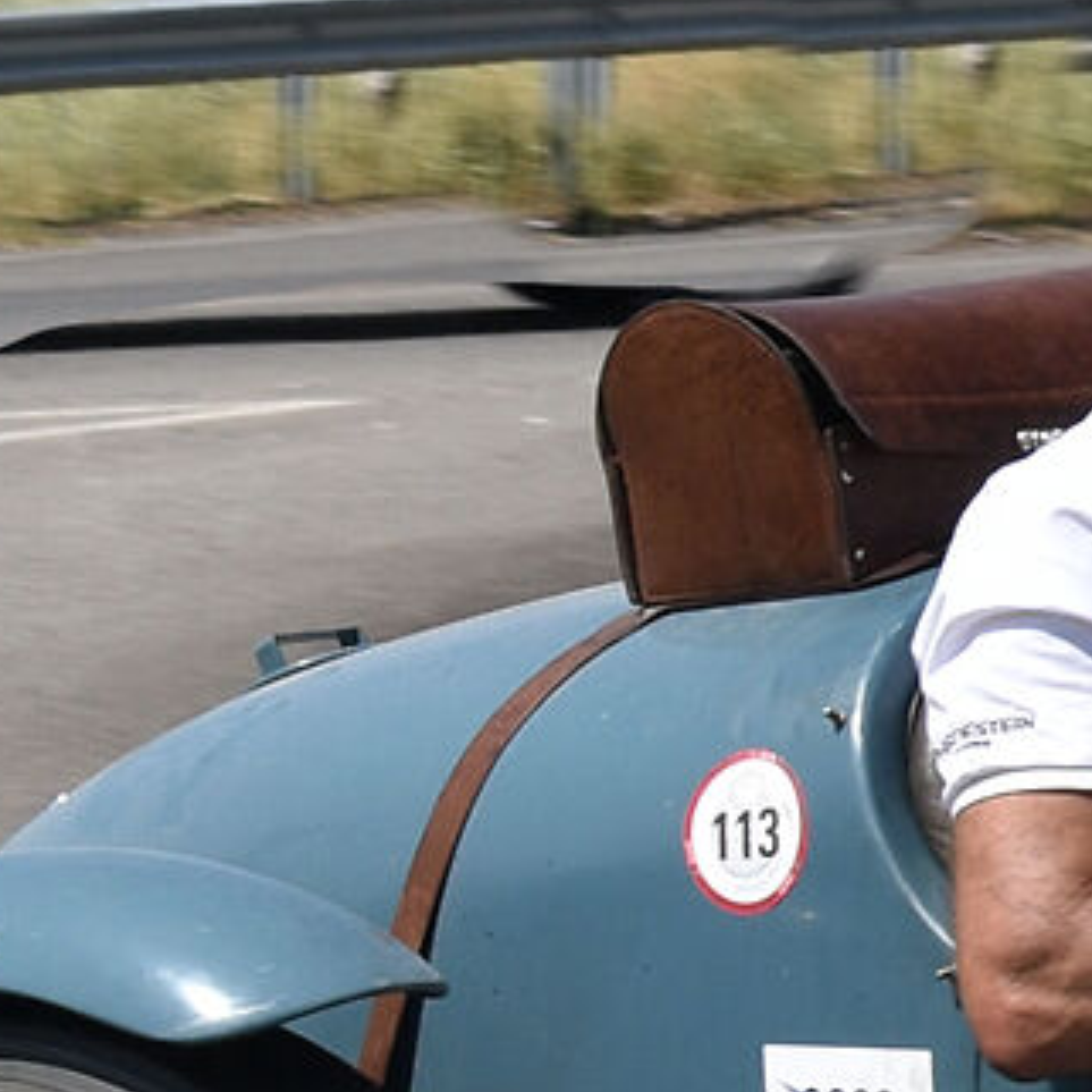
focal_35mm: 280
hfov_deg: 6.0
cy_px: 1099
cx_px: 2752
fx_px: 9993
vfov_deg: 6.2
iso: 200
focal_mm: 44
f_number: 9
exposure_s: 1/500
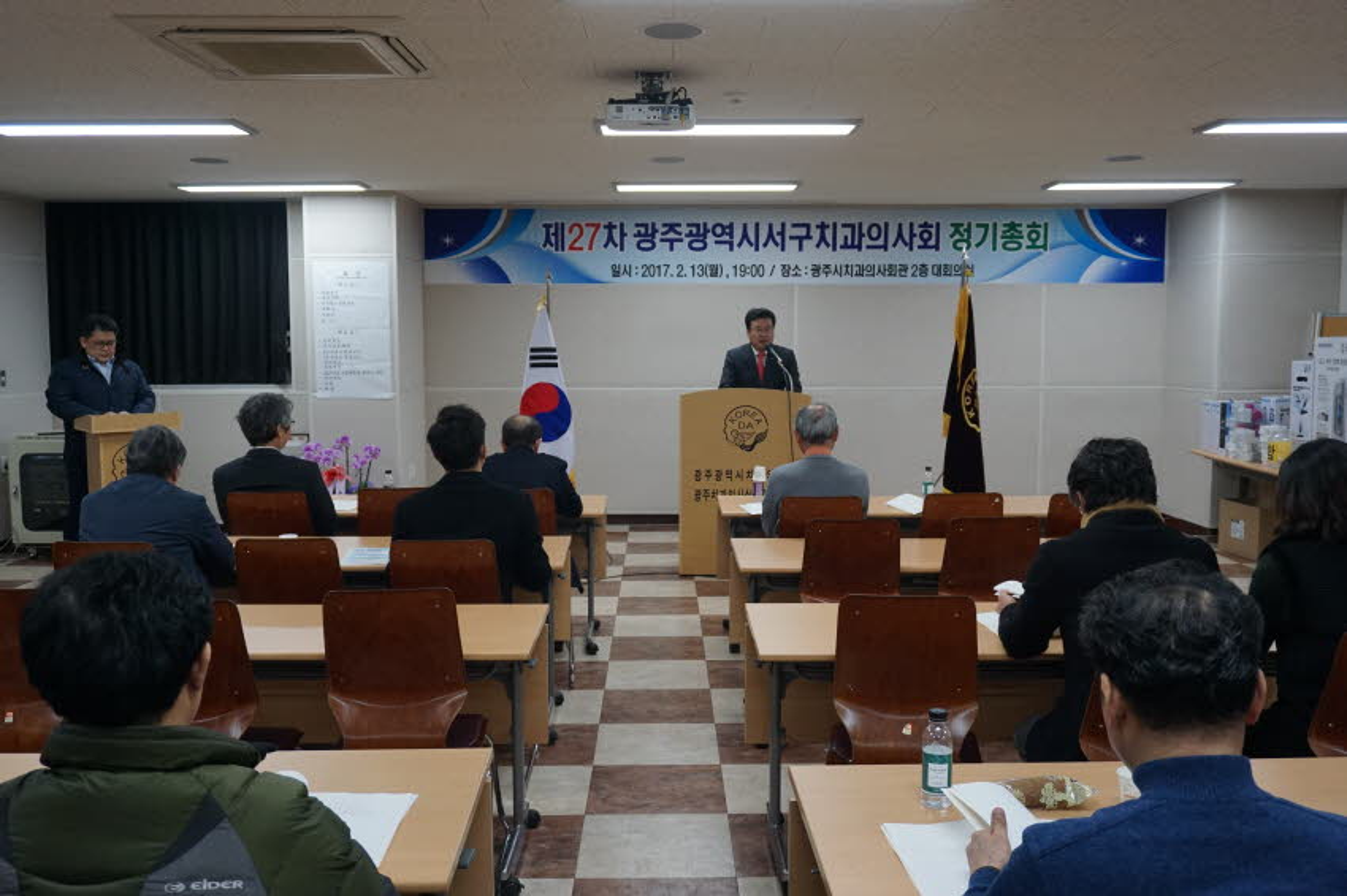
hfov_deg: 59.5
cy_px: 448
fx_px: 1178
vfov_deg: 41.7
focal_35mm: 32
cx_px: 674
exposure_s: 1/160
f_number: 4
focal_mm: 21
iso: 800
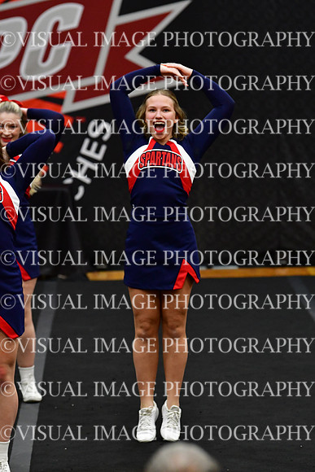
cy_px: 236
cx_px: 158
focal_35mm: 240
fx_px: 3148
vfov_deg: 8.6
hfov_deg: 5.7
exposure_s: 1/500
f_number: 4
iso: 4000
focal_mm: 160
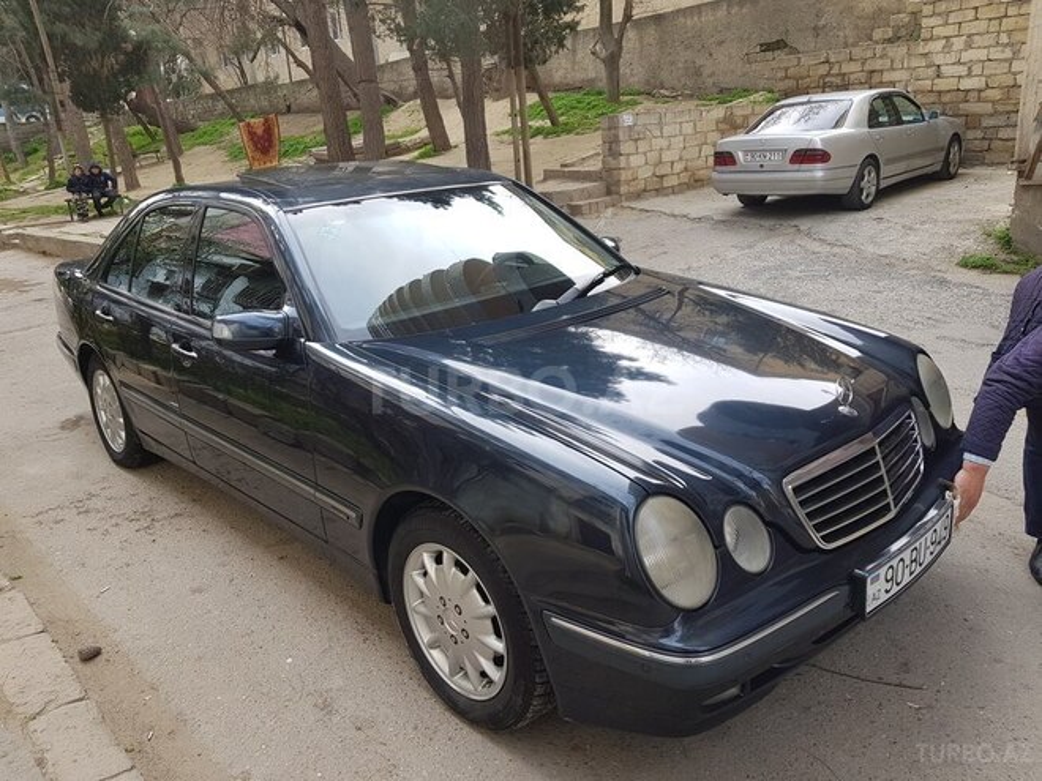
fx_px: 783
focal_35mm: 26
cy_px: 390
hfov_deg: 67.3
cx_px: 521
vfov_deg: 53.1
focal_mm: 4.2
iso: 40
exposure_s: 1/297
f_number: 1.7
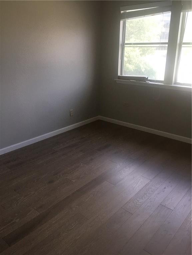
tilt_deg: -18.2
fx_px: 214
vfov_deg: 61.7
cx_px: 96
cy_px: 128
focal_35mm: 29
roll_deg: -0.2
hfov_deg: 48.2
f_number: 2.2
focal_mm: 4.15
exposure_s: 1/30
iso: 32
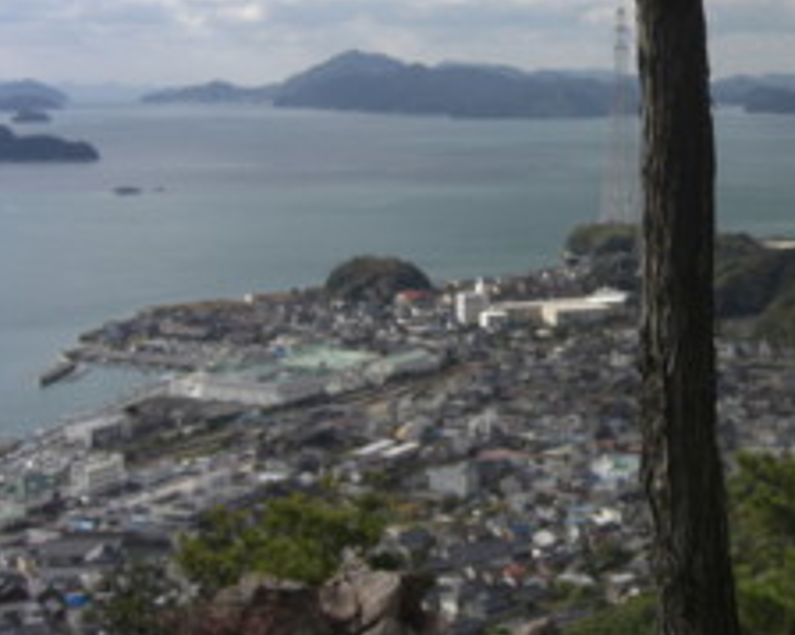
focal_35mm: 73
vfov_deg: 20.8
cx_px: 713
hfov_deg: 25.3
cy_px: 153
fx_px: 1717
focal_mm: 7.9
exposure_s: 1/200
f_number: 8
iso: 80
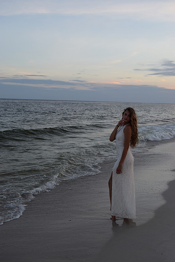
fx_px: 328
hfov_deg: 29.9
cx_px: 88
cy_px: 131
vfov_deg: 43.6
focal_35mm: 45
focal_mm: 30
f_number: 6.3
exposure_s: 1/160
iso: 400
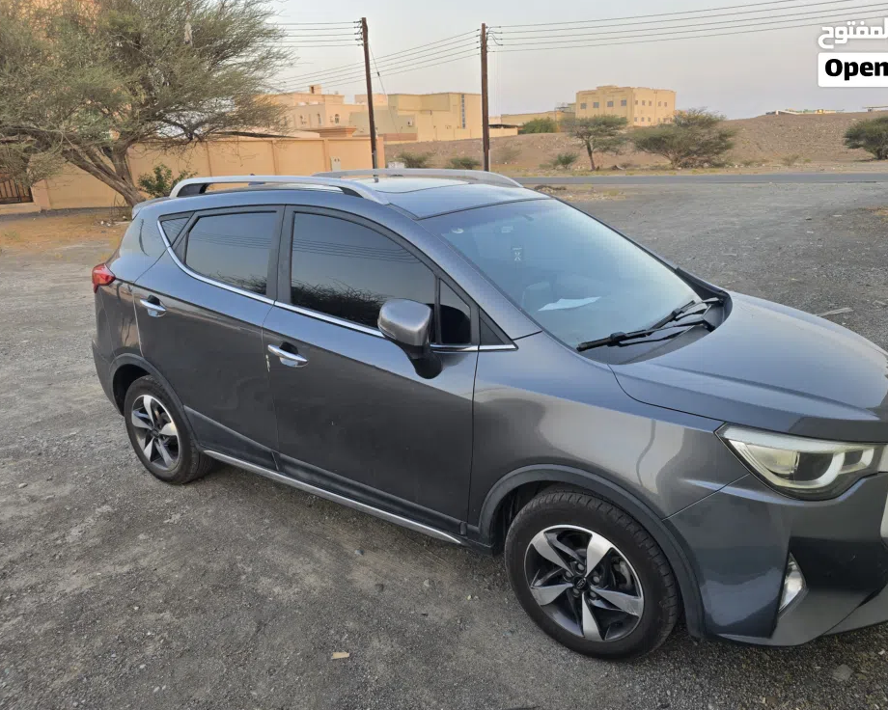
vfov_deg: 56.8
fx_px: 657
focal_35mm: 25
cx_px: 487
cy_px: 365
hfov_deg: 67.9
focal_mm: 6.3
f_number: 1.7
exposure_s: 1/180
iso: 50
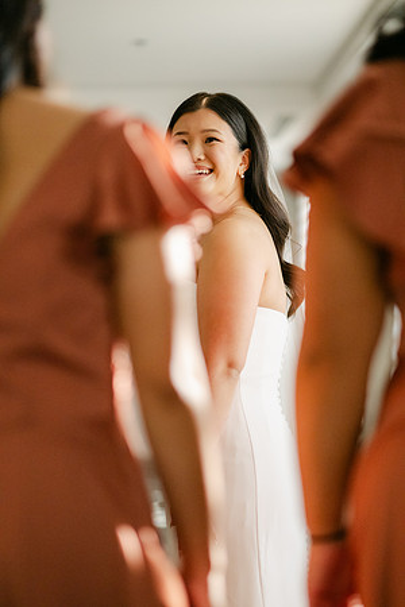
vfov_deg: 23.9
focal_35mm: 85
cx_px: 202
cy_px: 304
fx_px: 1434
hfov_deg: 16.1
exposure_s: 1/6400
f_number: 1.8
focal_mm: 85
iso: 5000
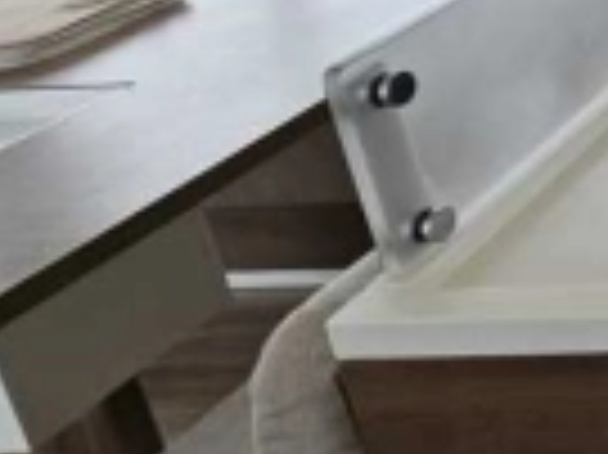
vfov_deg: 22.8
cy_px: -209
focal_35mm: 53
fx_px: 930
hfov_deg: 19.1
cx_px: 1230
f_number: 2.2
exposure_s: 1/359
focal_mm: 2.2
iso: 160
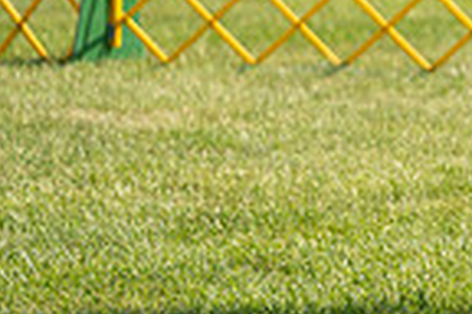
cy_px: -123
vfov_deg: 2.7
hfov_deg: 3.9
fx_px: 6778
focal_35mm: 517
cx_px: 921
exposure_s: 1/1600
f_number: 3.5
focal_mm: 128
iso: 200
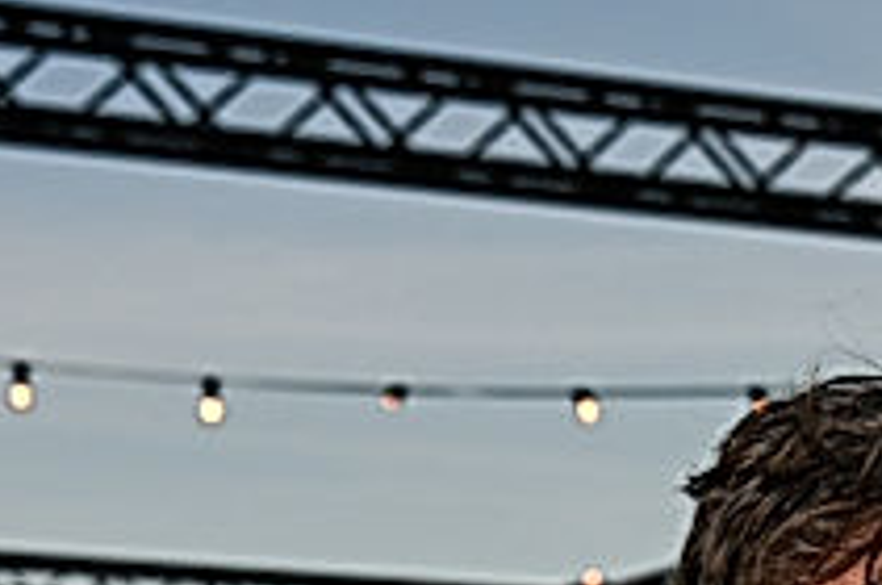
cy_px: 1291
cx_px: 1262
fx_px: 4599
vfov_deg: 7.0
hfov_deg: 10.6
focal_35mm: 188
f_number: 5.6
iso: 100
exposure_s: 1/160
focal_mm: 33
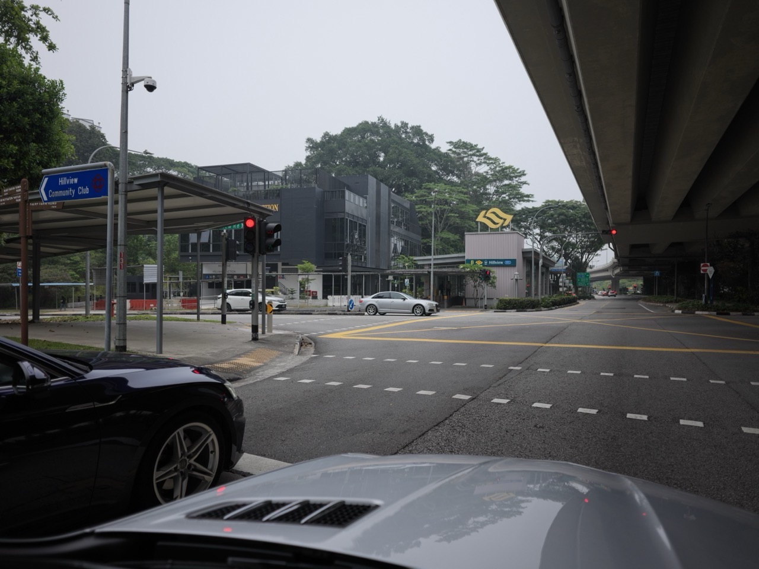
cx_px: 380
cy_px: 284
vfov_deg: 61.1
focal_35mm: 22
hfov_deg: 76.4
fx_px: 482
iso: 200
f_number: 4
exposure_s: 1/250
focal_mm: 28
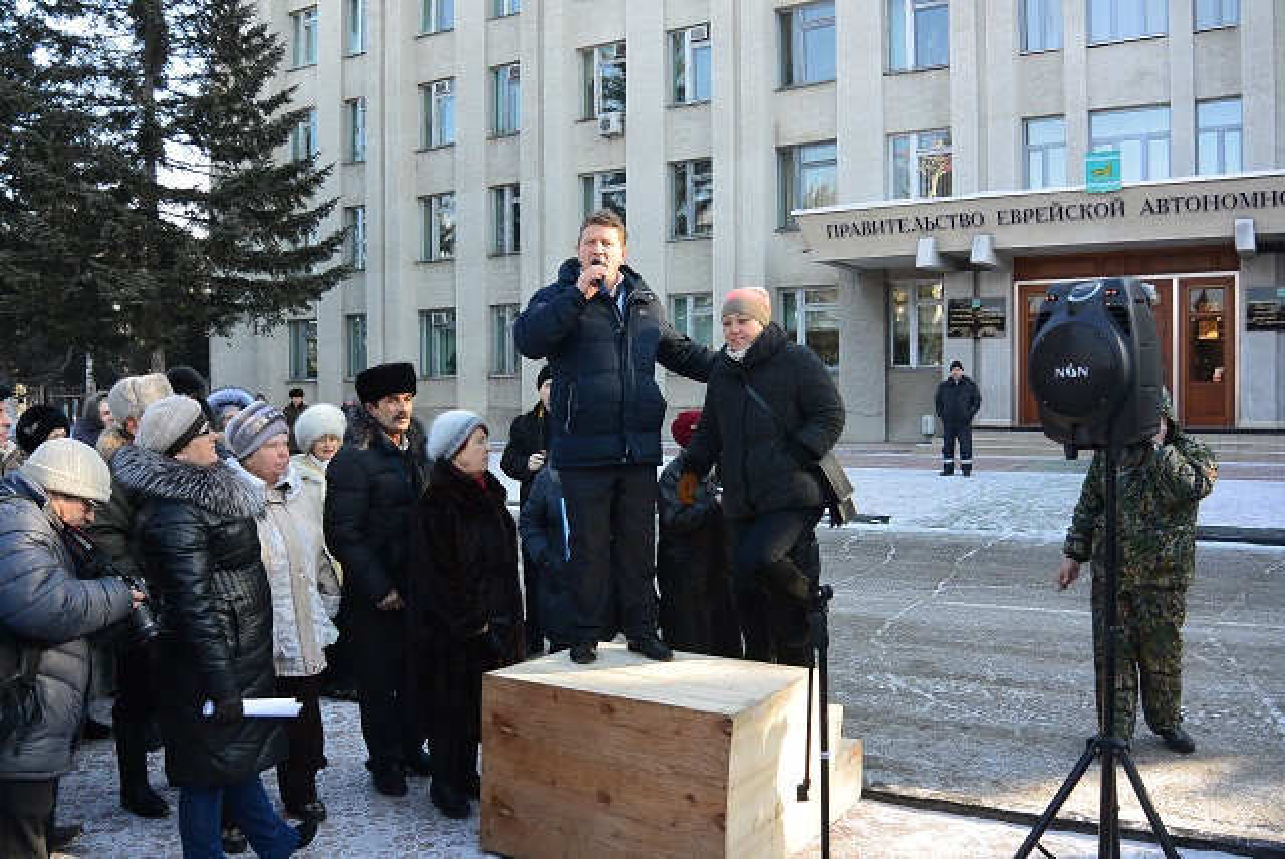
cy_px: 430
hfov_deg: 63.6
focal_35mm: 29
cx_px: 642
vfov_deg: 45.0
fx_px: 1036
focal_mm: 11
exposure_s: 1/250
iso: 180
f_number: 4
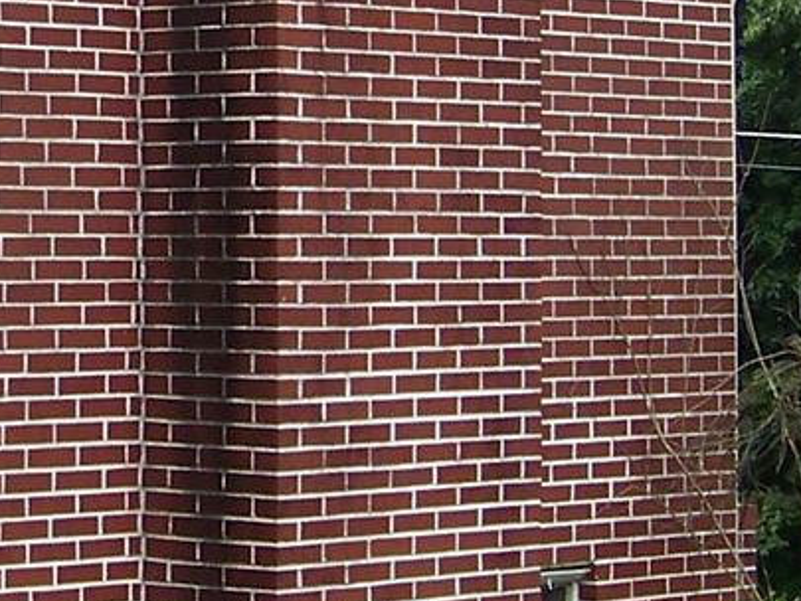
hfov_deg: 10.7
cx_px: -190
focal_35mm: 182
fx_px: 4213
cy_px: 204
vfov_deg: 8.2
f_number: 2.8
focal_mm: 5.85
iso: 64
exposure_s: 1/320
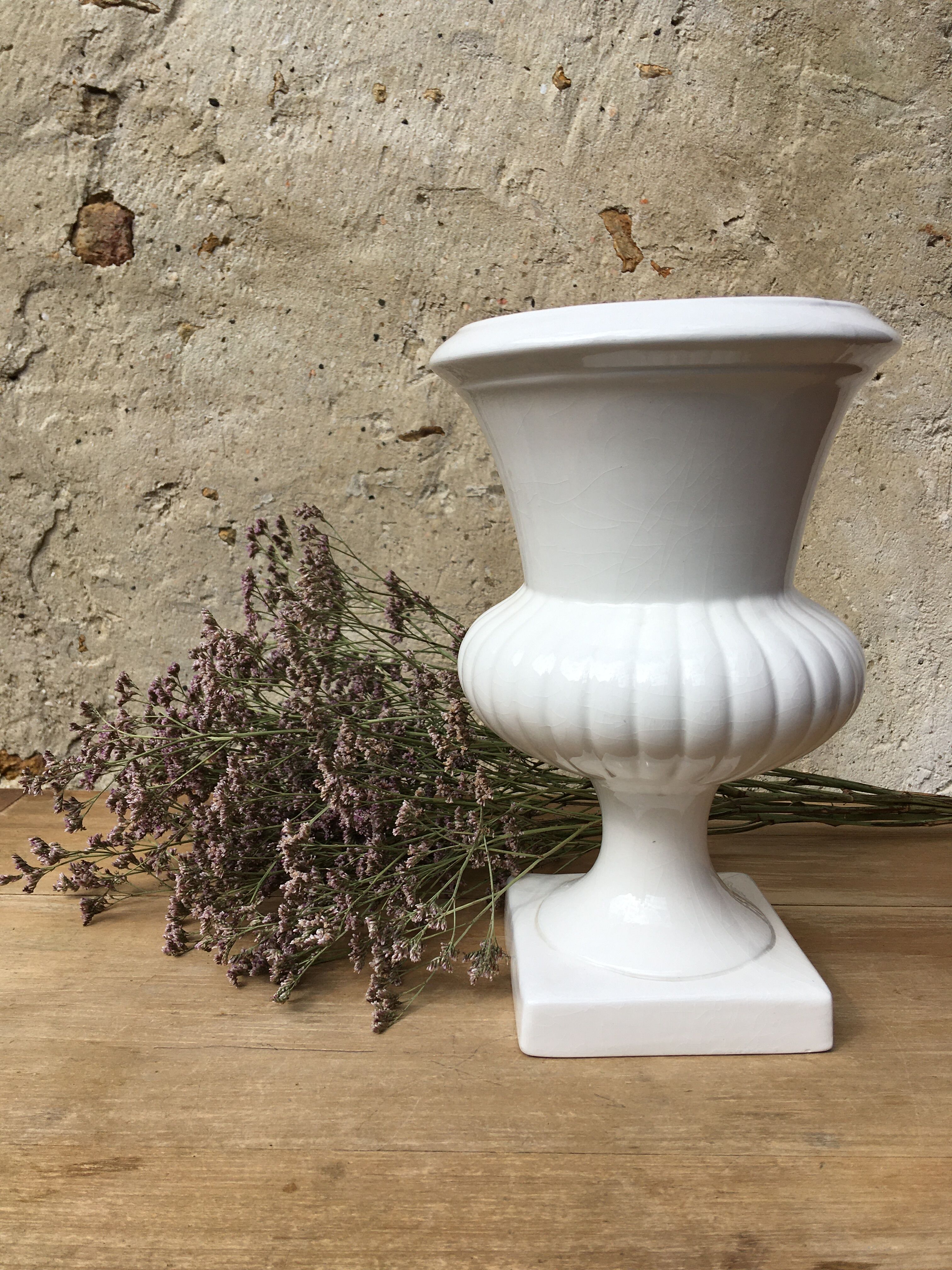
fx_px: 1063
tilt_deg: -9.0
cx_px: 476
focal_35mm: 29
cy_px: 635
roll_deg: +0.3
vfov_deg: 61.7
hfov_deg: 48.2
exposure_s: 1/974
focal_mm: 4.15
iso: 25
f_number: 2.2
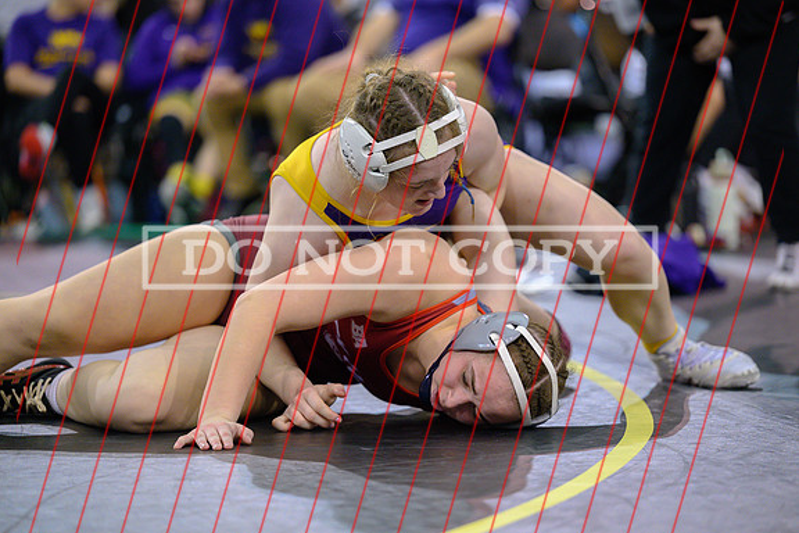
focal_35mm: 146
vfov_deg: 9.4
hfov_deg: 14.1
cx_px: 400
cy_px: 267
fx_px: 3240
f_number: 2.8
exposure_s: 1/640
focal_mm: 145
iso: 3200
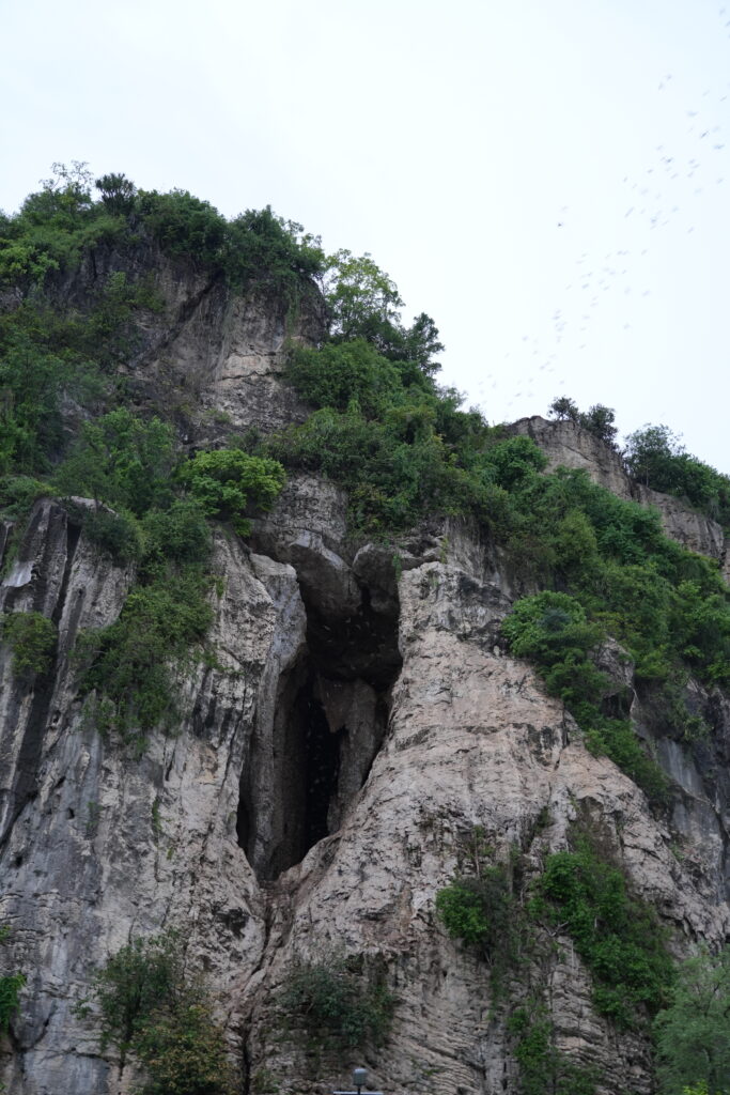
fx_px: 1216
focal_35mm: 40
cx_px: 365
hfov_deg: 33.4
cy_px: 548
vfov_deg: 48.5
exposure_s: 1/60
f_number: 4
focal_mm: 40
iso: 800
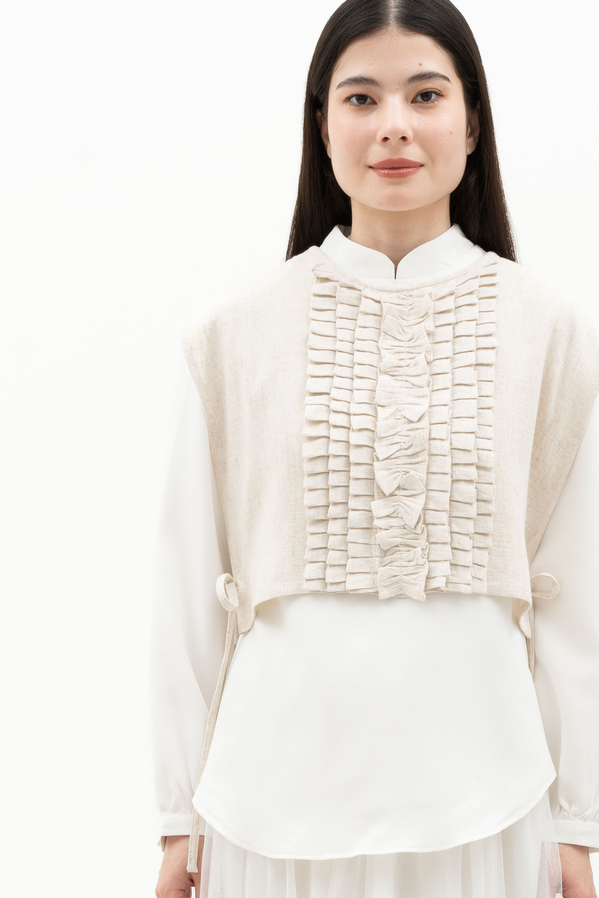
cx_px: 379
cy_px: 569
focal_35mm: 57
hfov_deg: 23.7
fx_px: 1422
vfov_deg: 34.8
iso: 100
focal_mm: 40
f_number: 11
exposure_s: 1/160
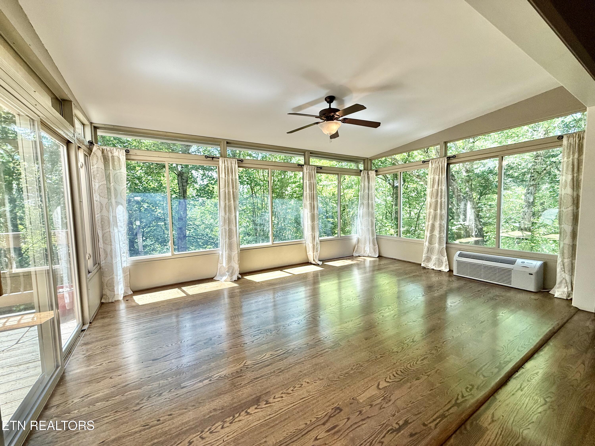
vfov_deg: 85.7
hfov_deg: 102.1
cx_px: 298
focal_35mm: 14
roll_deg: +0.7
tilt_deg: -3.6
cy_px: 223
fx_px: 241
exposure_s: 1/127
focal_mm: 2.22
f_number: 2.2
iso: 64
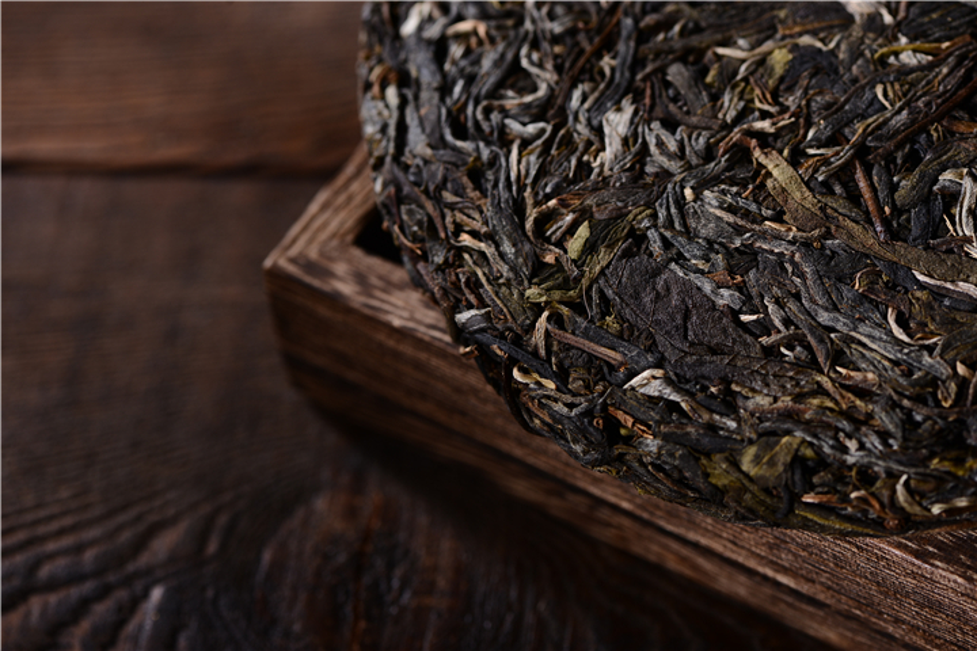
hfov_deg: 19.5
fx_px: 2849
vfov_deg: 13.0
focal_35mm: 105
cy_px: 326
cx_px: 488
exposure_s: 1/200
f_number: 10
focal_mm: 105
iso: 100
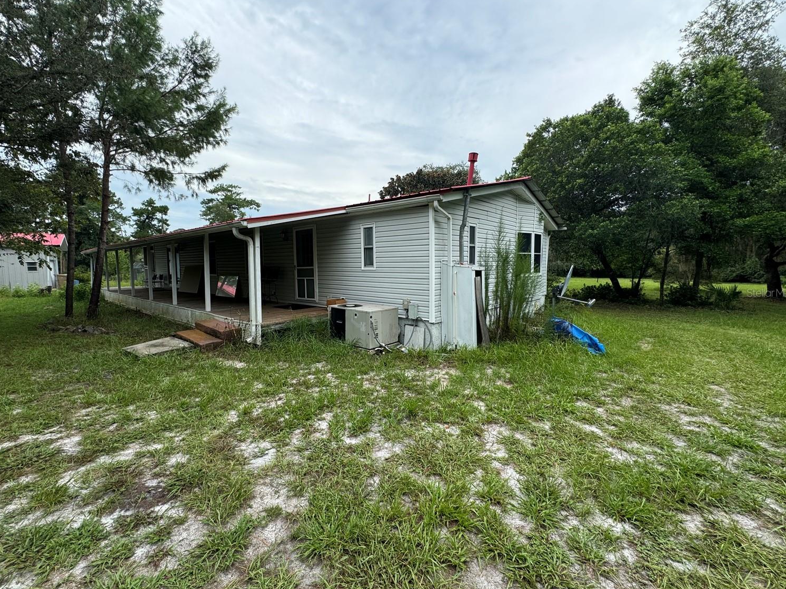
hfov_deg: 98.1
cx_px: 375
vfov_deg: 81.8
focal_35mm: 15
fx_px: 341
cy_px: 292
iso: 40
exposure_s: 1/840
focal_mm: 2.22
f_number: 2.2
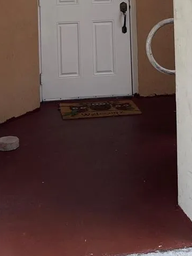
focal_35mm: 65
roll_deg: +0.8
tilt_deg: +1.9
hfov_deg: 22.6
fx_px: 481
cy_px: -30
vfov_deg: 27.2
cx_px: 85
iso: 32
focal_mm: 5.1
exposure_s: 1/1130
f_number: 1.6
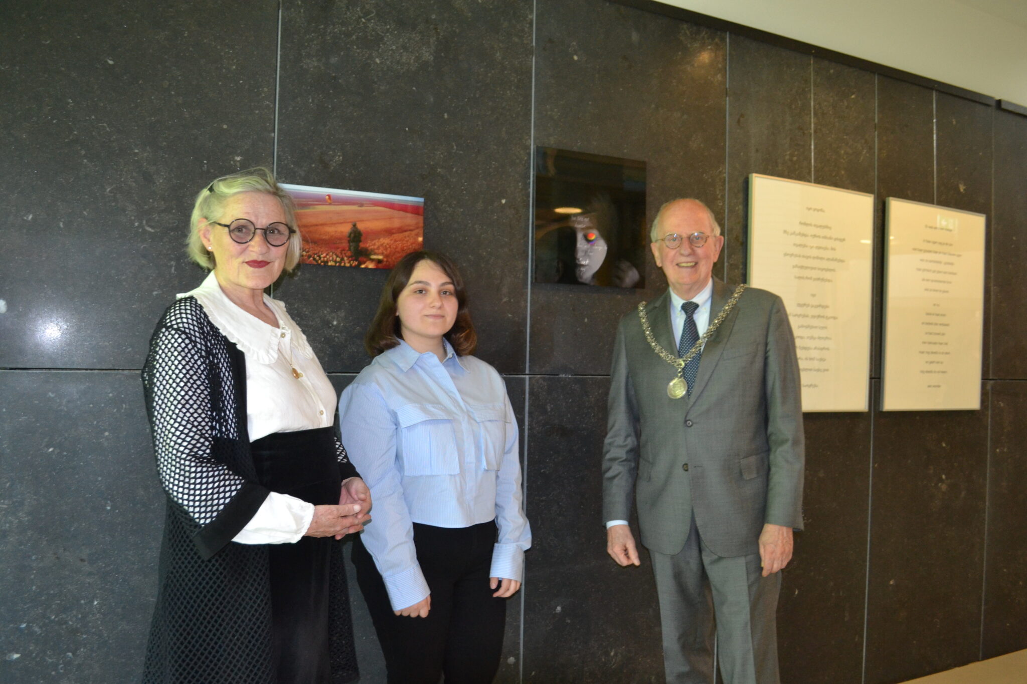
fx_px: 856
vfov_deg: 43.6
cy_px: 342
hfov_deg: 61.9
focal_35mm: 30
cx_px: 514
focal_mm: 20
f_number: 3.8
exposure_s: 1/60
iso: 1250
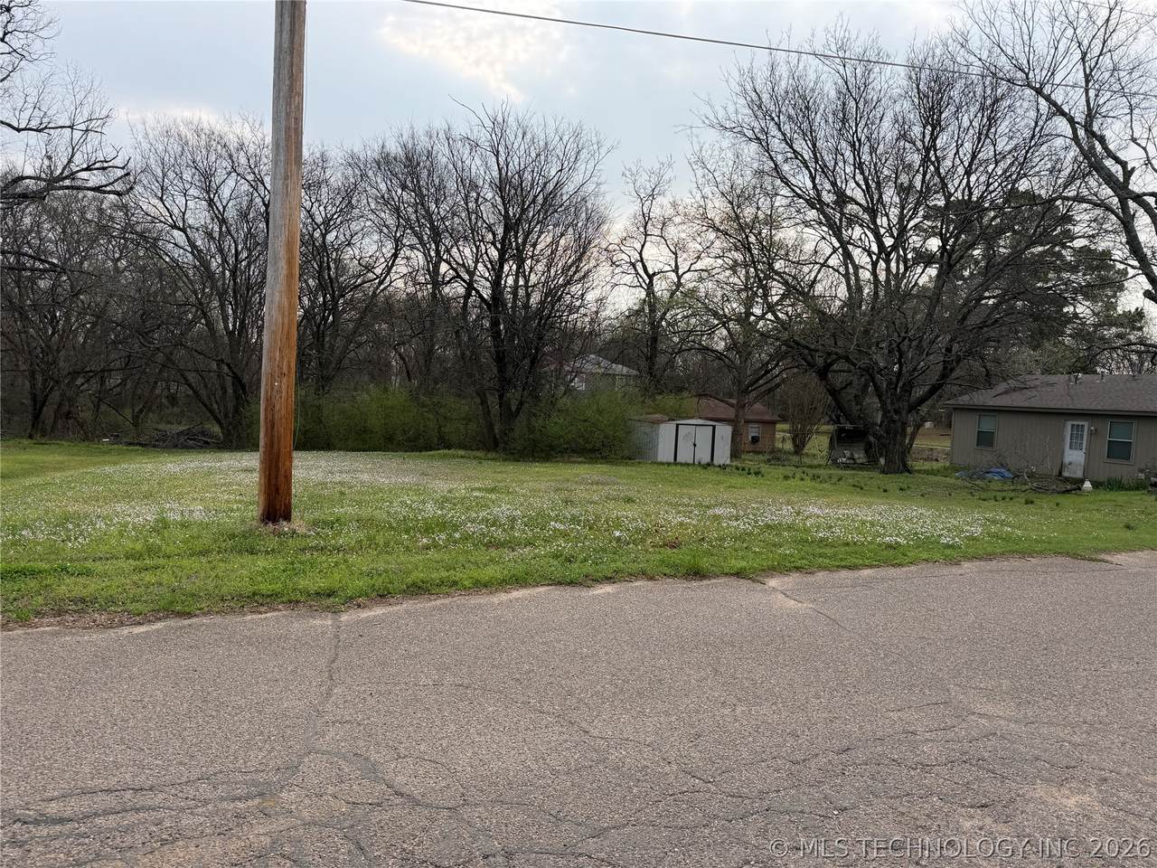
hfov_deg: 71.6
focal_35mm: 24
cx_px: 578
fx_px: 802
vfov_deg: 56.8
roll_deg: -3.2
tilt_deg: -3.0
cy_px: 434
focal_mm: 6.76
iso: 80
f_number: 1.78
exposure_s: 1/2445
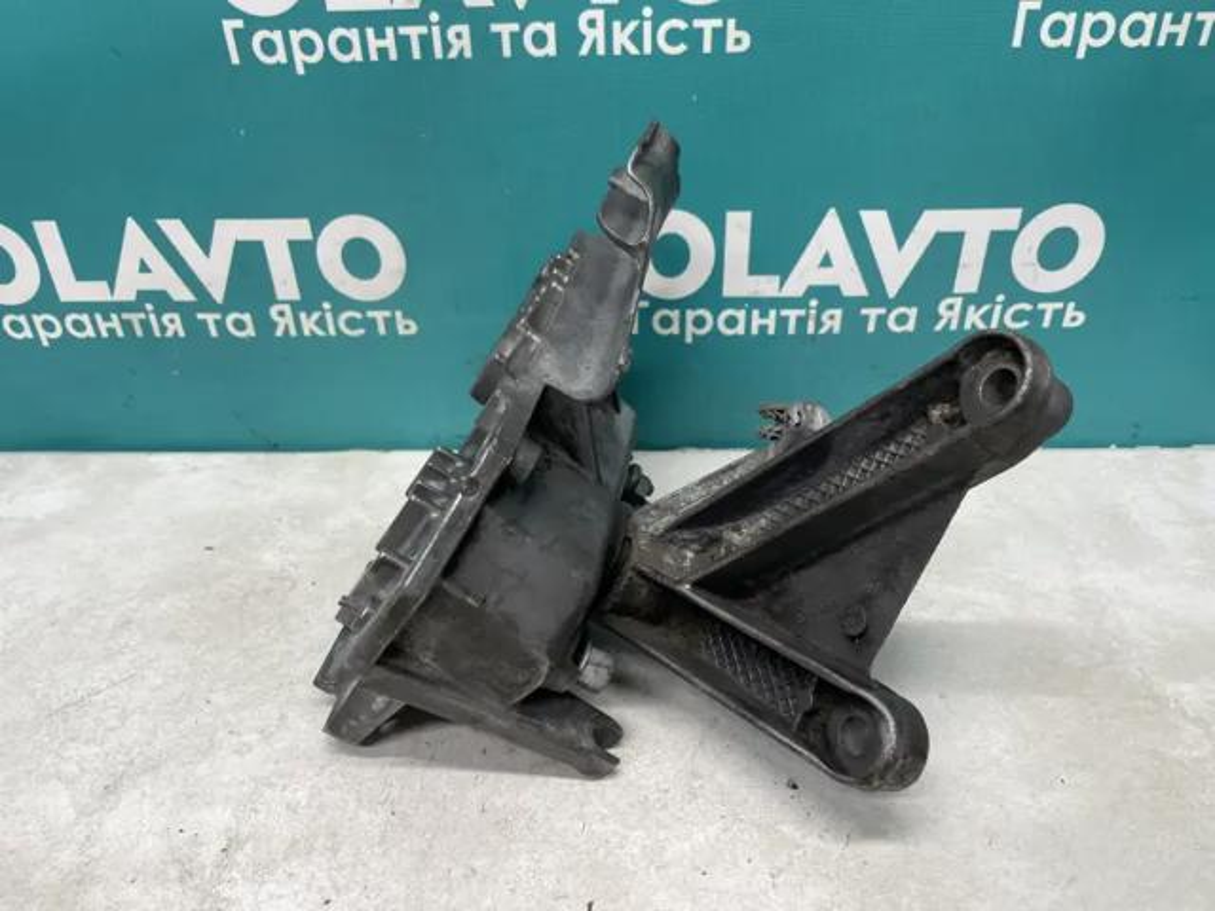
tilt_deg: -31.9
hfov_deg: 67.3
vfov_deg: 53.1
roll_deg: +1.0
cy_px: 456
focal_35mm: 26
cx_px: 608
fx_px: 913
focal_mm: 4.2
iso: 125
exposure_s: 1/100
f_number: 1.6
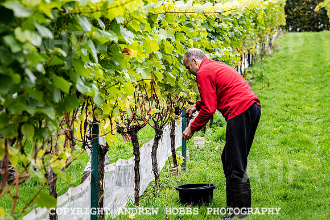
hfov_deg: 17.1
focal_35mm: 120
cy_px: 110
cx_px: 165
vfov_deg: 11.4
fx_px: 1100
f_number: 5.6
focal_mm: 120
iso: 900
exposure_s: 1/500
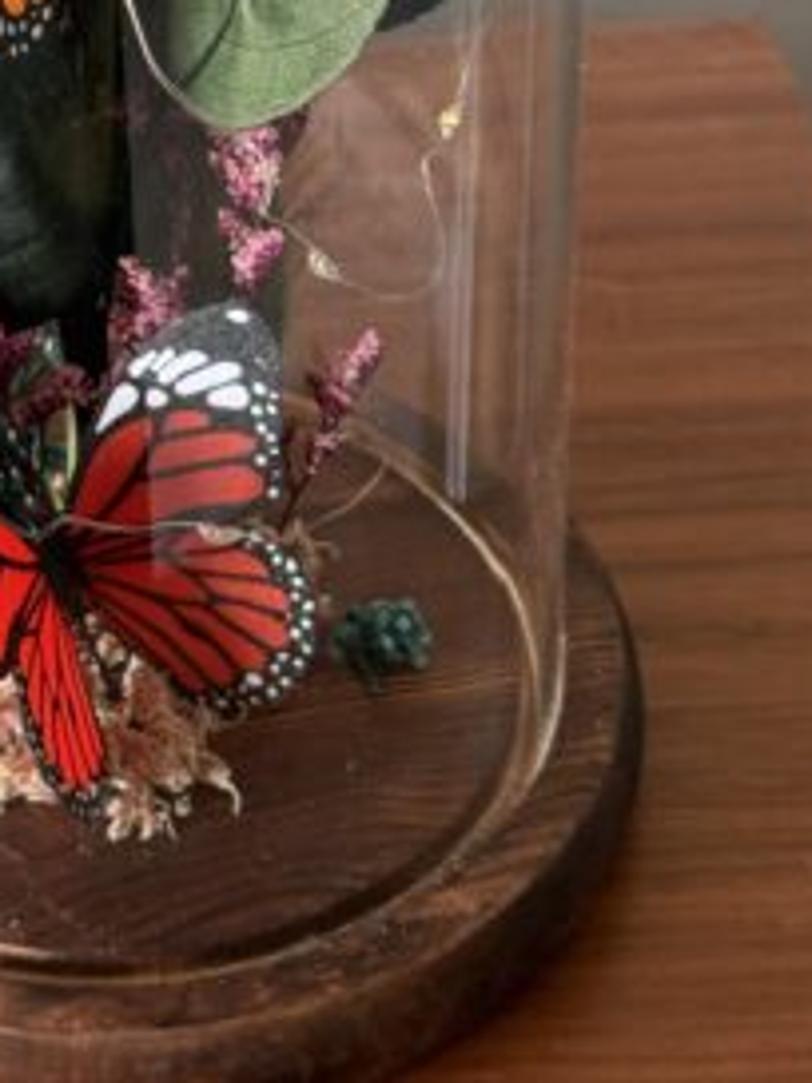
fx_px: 3315
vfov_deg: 18.3
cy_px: 111
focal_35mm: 106
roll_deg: +3.0
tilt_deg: -32.9
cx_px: 32
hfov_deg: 13.8
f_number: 1.78
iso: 125
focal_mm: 6.76
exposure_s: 1/60
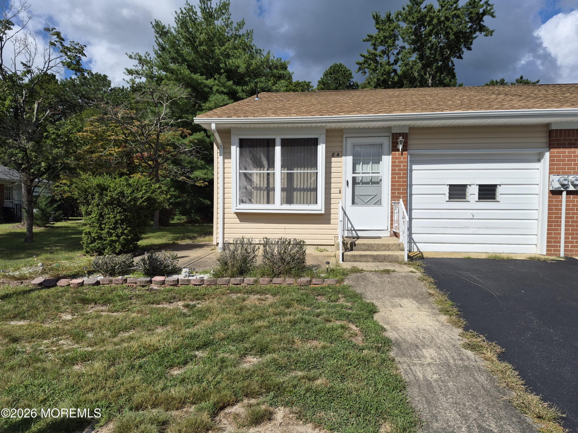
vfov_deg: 58.9
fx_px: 384
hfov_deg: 73.9
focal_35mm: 23
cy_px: 216
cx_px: 289
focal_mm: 5.4
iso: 64
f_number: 1.8
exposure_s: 1/7696
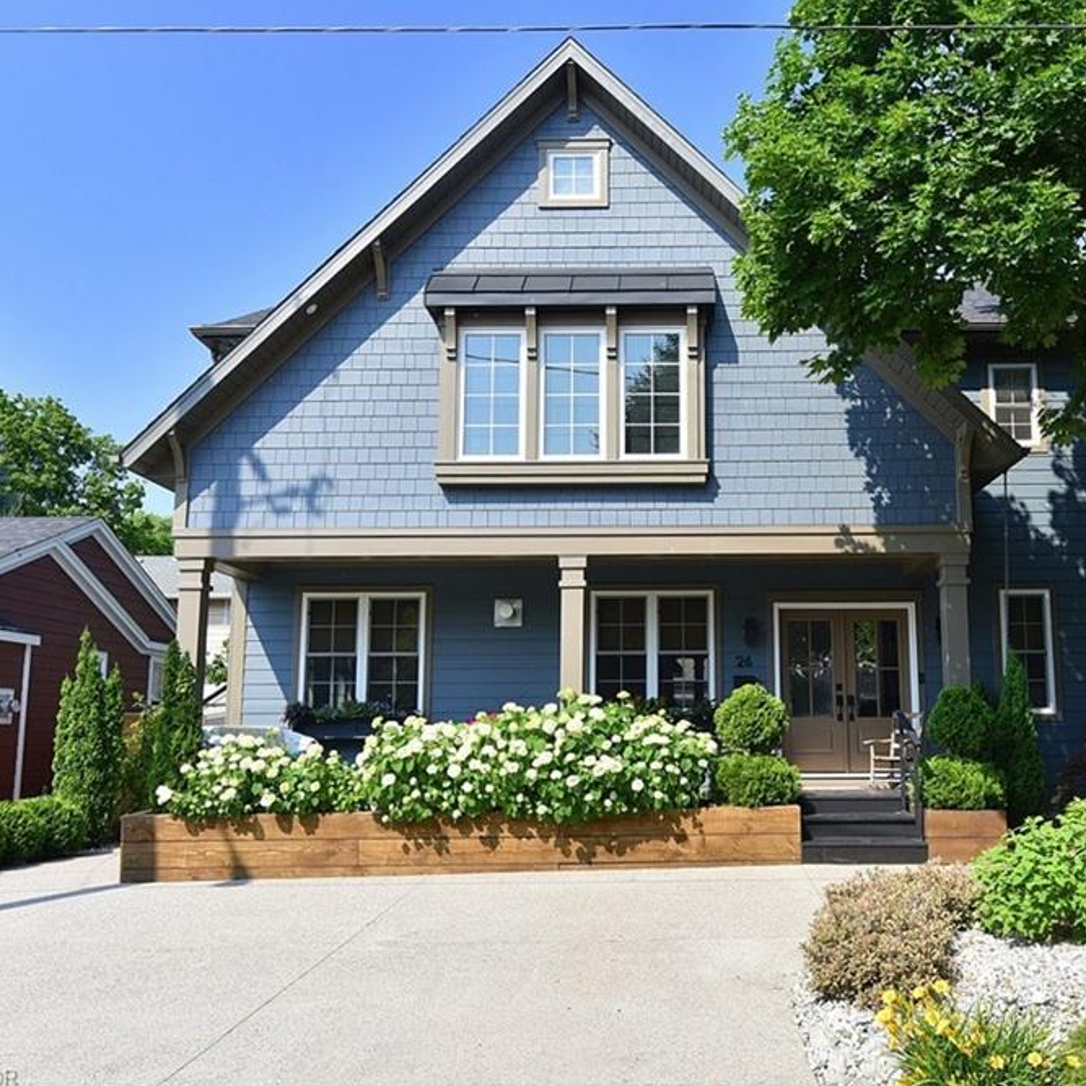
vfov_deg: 54.0
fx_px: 1065
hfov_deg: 53.5
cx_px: 677
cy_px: 536
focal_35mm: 30
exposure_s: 1/320
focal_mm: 23
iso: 250
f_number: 9
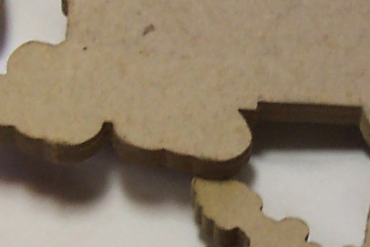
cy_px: 210
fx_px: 1614
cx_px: 324
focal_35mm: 157
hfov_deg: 13.0
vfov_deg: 8.7
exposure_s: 1/45
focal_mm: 5.6
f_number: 2.8
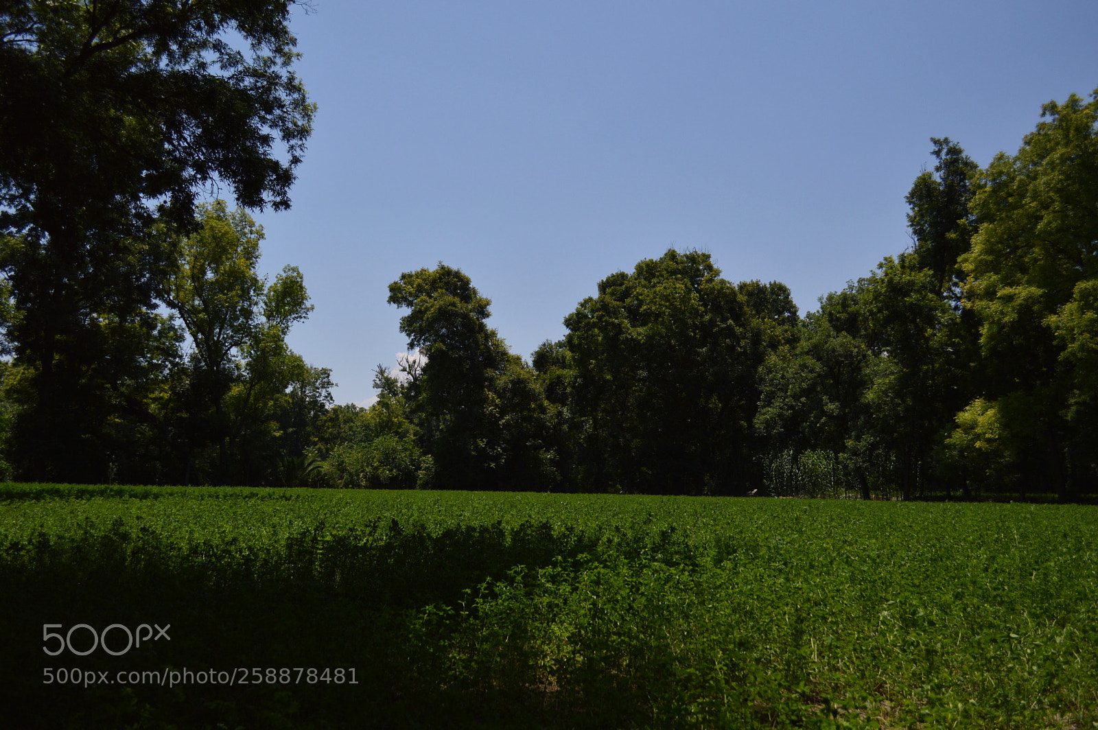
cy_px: 365
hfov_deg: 57.3
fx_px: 1006
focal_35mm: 33
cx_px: 549
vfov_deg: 39.9
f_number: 4.5
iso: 200
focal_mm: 22
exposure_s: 1/4000
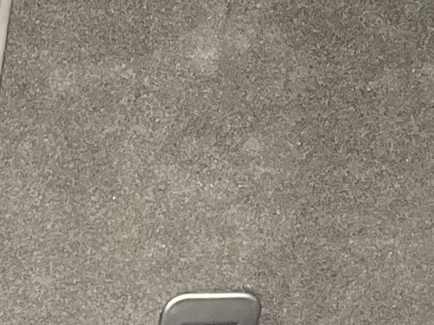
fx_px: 2043
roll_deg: -1.1
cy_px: 684
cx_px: -302
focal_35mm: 163
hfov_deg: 11.4
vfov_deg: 8.6
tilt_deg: -21.5
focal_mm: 5.1
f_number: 1.6
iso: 125
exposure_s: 1/101
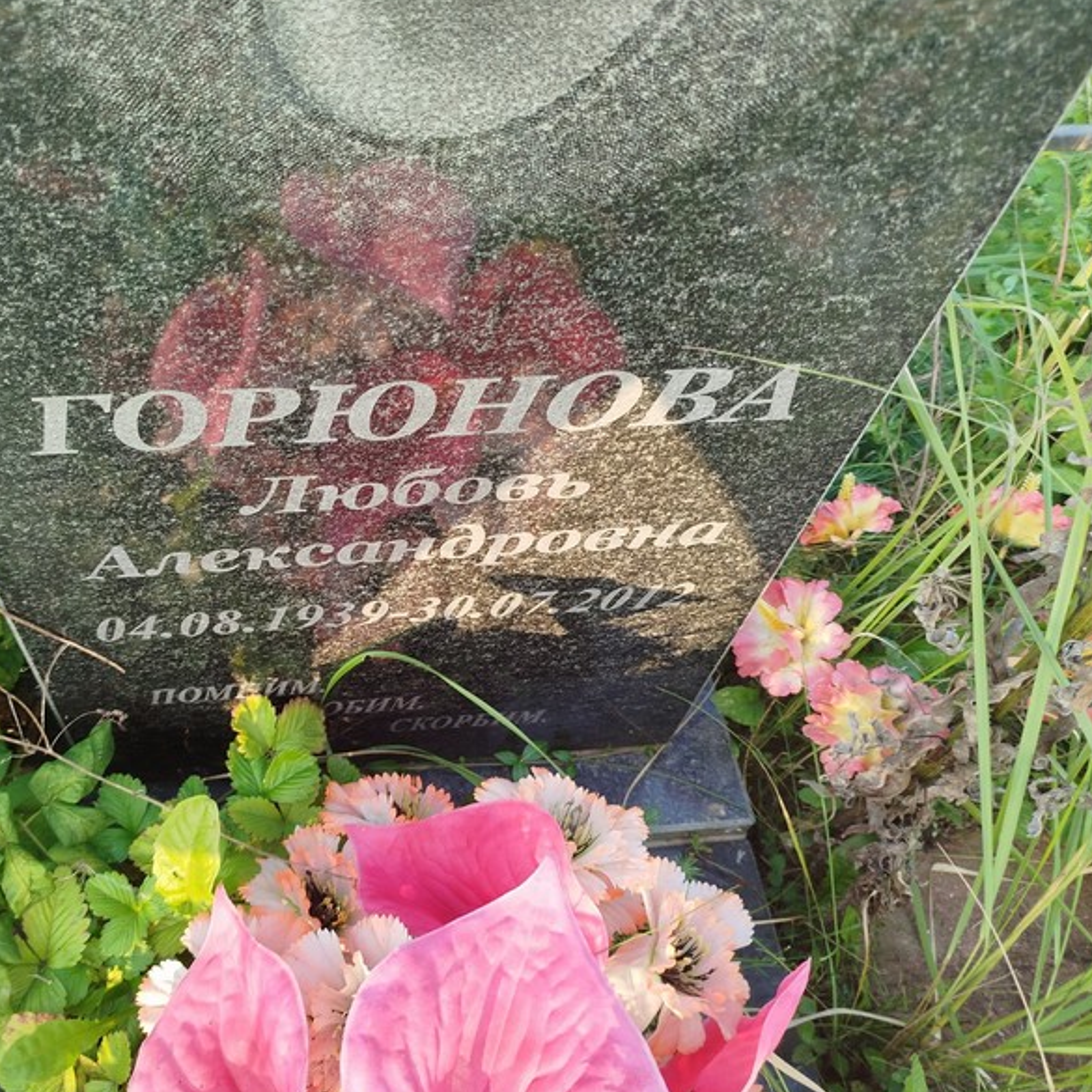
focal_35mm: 29
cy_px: 539
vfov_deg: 55.6
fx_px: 1035
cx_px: 370
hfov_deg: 54.6
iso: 64
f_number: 1.7
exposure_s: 1/100
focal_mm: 5.31
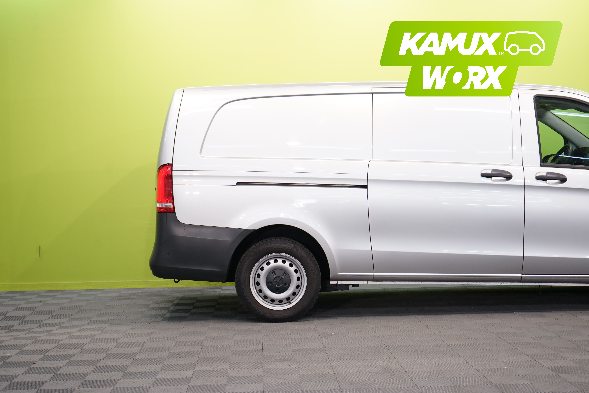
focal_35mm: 54
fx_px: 883
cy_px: 196
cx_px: 294
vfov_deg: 25.1
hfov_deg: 36.9
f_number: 5
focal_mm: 54
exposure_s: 1/40
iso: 500
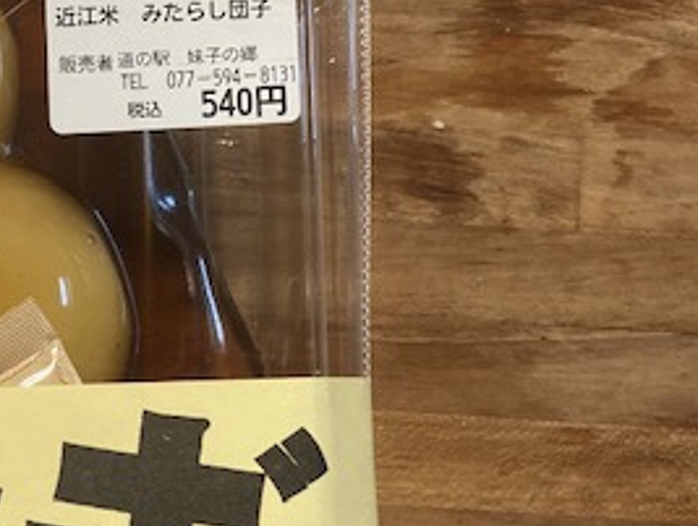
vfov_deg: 21.8
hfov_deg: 26.3
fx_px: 1353
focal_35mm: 67
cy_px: 395
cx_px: -97
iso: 160
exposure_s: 1/60
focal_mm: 3.99
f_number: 1.8
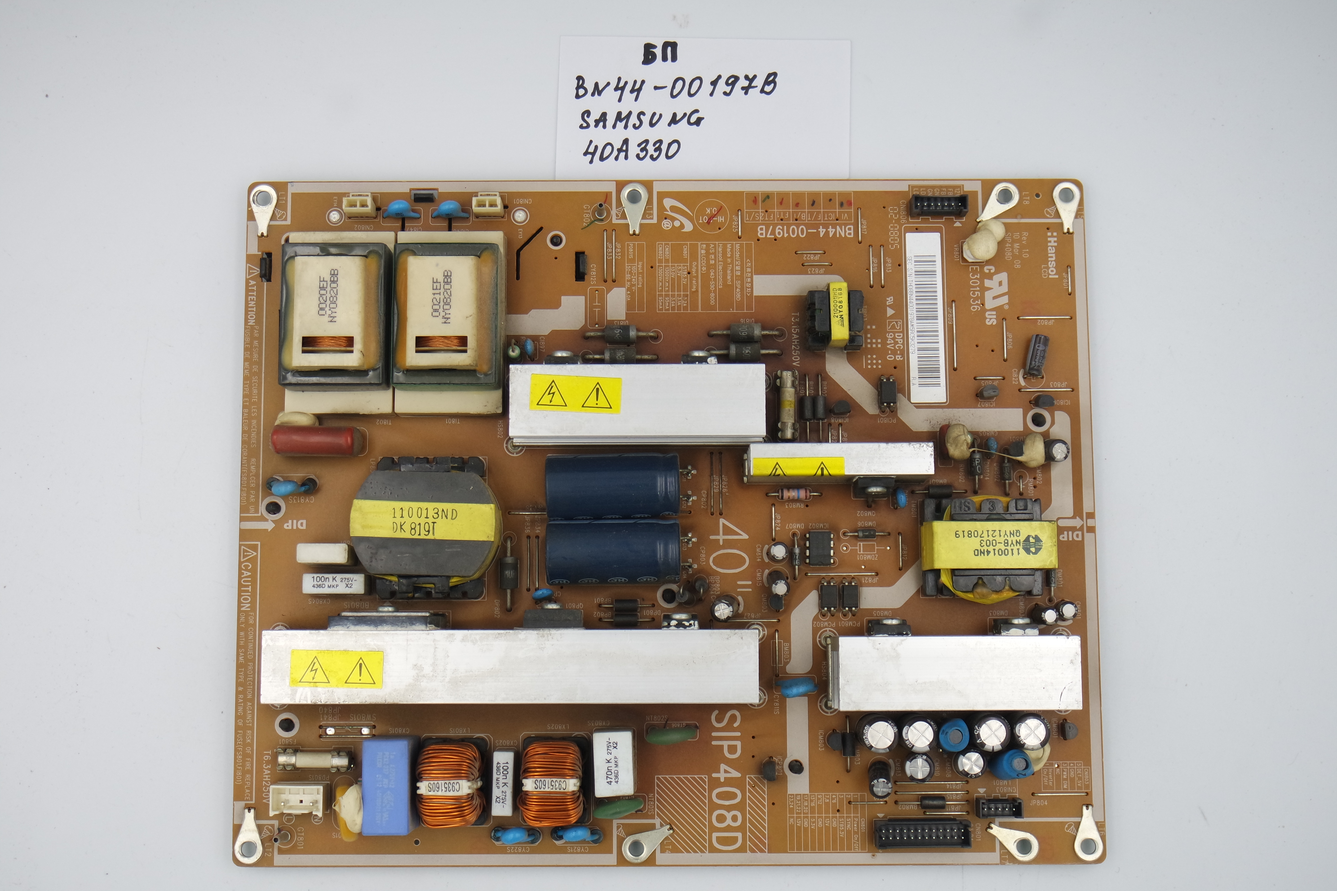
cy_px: 446
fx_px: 1783
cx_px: 668
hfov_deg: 41.1
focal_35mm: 48
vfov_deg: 28.1
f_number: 4.5
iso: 160
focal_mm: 18
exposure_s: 1/125
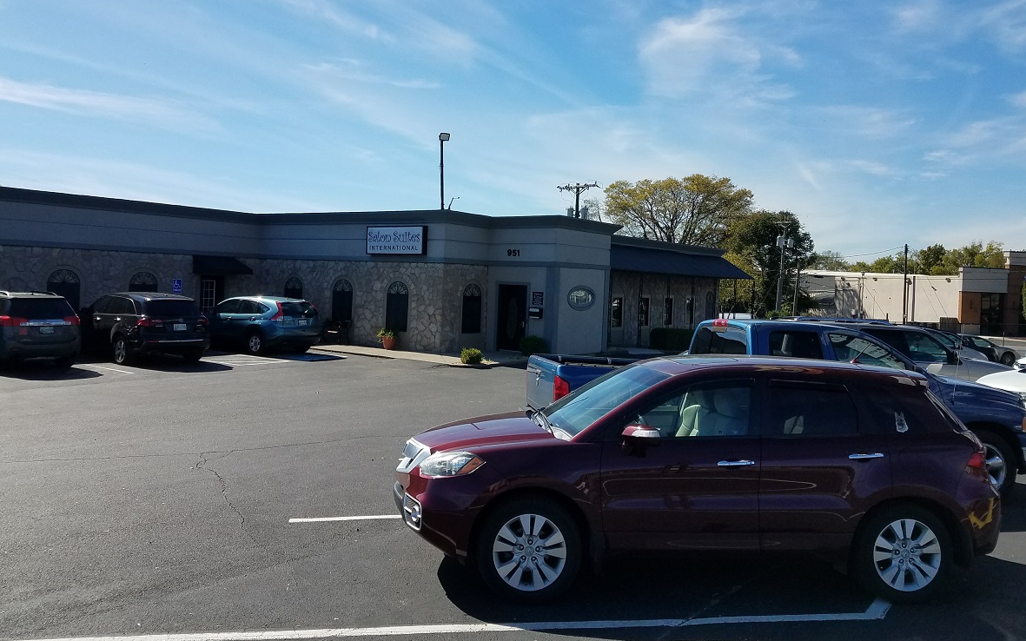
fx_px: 783
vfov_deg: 44.3
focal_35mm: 28
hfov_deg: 66.5
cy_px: 255
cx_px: 515
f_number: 1.7
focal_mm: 4.2
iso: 40
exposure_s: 1/2496
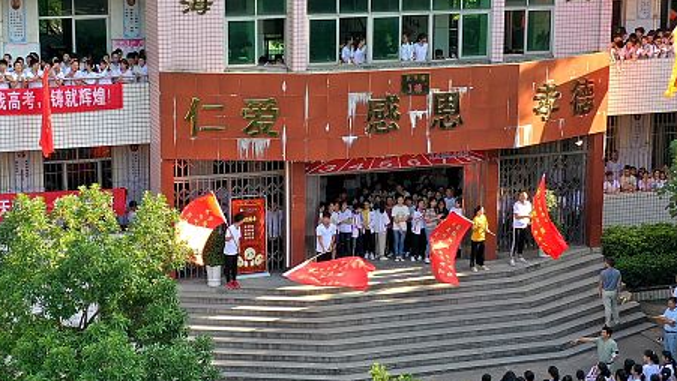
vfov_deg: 15.5
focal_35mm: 78
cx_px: 279
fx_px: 1401
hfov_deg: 27.1
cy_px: 164
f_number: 4
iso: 100
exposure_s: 1/100
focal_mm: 10.26
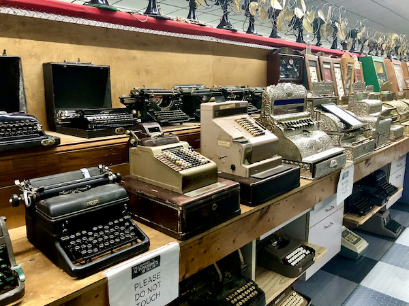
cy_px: 153
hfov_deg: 63.4
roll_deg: +1.0
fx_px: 331
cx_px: 204
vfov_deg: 49.7
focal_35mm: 28
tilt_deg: -10.0
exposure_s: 1/15
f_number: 1.8
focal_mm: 4
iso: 100
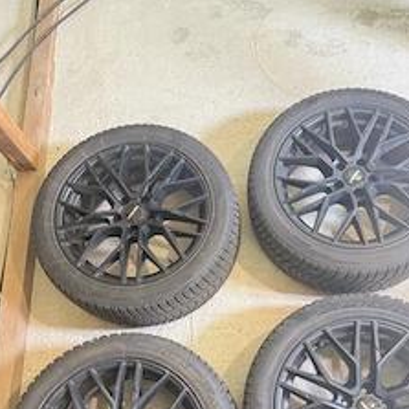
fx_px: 508
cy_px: 277
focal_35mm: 38
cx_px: 226
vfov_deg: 43.2
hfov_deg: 43.8
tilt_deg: -68.1
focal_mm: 6.76
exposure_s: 1/50
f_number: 1.78
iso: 640
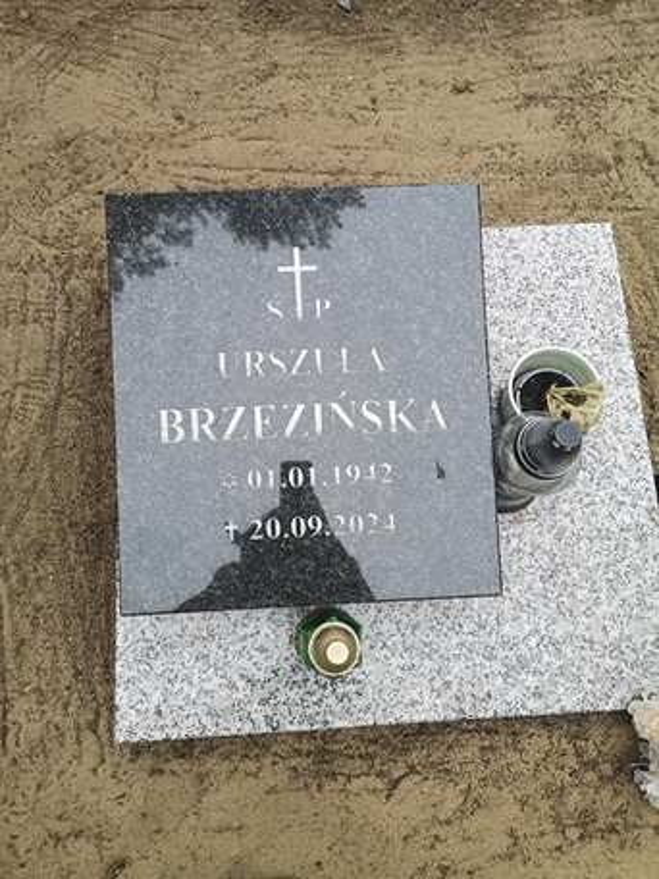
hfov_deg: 51.4
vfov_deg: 65.3
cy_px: 440
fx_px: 685
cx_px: 330
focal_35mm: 27
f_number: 1.8
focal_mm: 5.58
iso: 50
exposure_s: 1/281
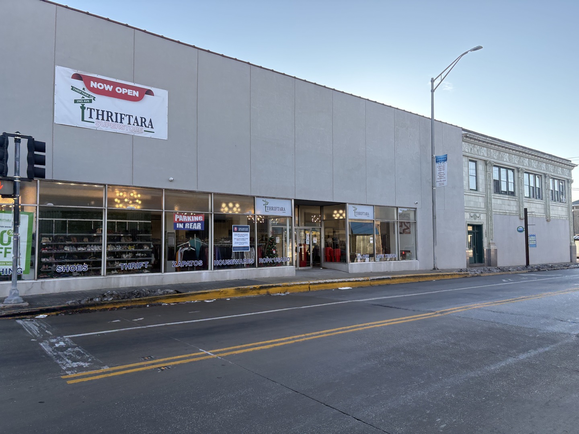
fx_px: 435
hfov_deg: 67.3
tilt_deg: +3.1
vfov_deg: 53.1
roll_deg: +0.6
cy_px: 217
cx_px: 290
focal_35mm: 26
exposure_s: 1/973
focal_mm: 5.96
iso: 64
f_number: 1.6
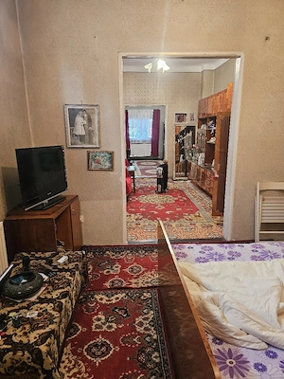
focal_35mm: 23
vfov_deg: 73.9
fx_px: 252
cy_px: 190
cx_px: 142
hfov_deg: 58.9
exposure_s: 1/50
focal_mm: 6.3
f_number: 1.7
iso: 640
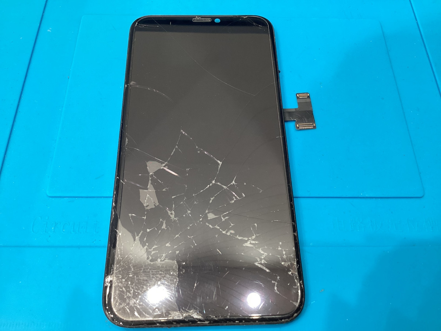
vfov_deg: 45.4
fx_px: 395
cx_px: 220
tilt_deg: -63.3
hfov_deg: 58.4
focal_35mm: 31
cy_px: 166
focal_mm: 3.3
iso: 80
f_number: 2.4
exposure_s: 1/50
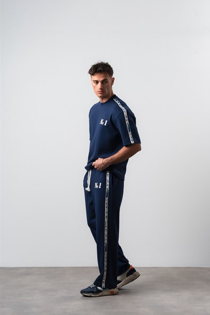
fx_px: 622
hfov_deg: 19.2
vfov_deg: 28.5
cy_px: 157
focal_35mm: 71
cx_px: 106
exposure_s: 1/125
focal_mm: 70
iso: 100
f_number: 10
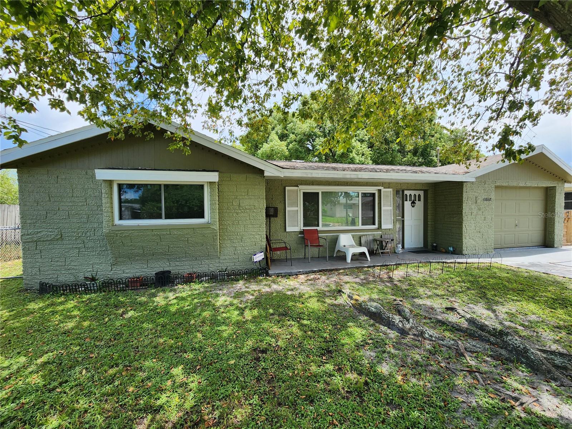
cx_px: 286
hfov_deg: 106.2
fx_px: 215
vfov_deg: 89.9
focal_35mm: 13
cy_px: 214
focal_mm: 2.2
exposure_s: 1/724
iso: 50
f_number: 2.2
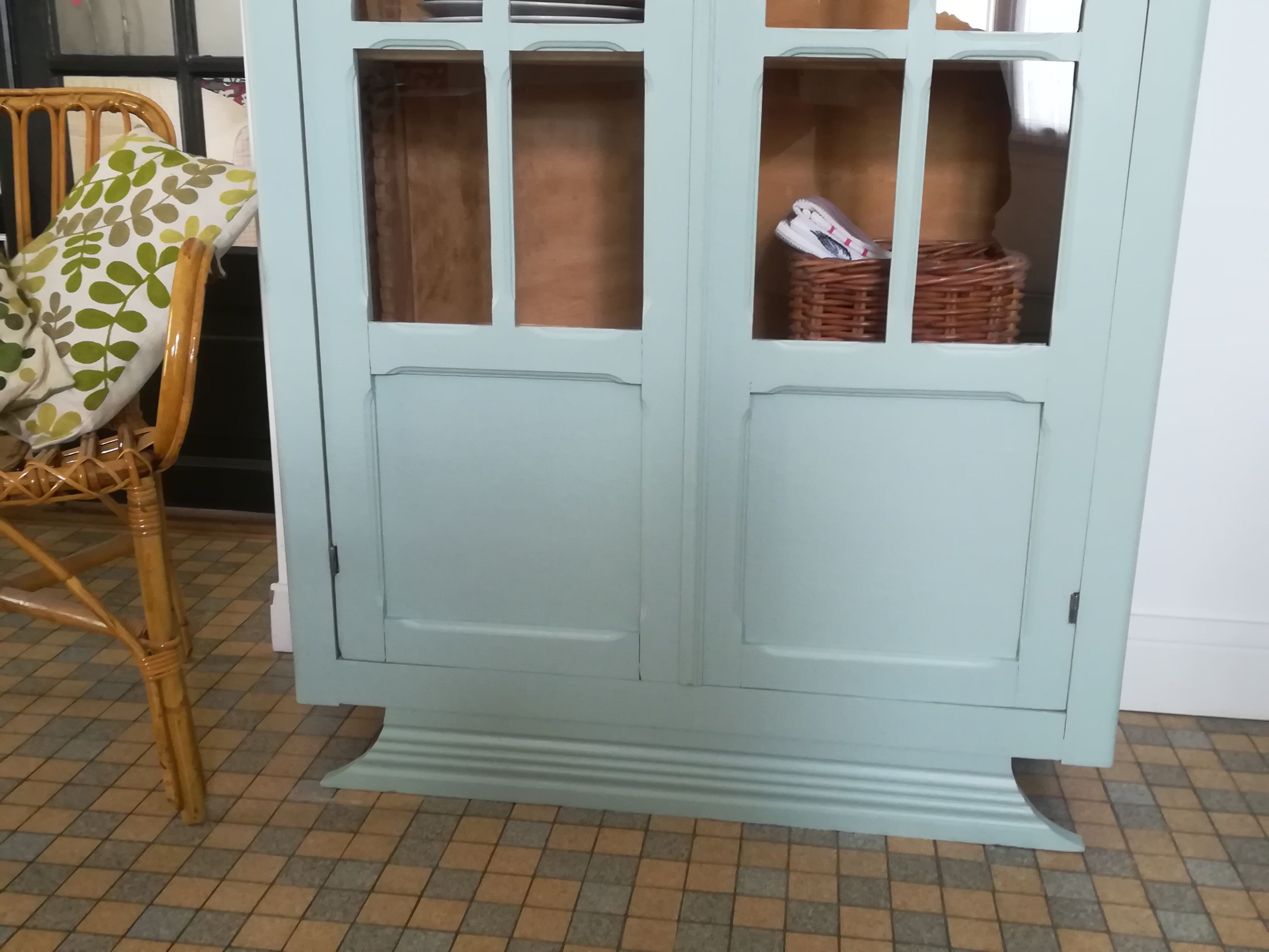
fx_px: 1246
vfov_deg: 41.8
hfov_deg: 54.0
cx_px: 634
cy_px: 476
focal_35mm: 34
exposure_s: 1/25
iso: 400
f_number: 2.2
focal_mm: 3.83
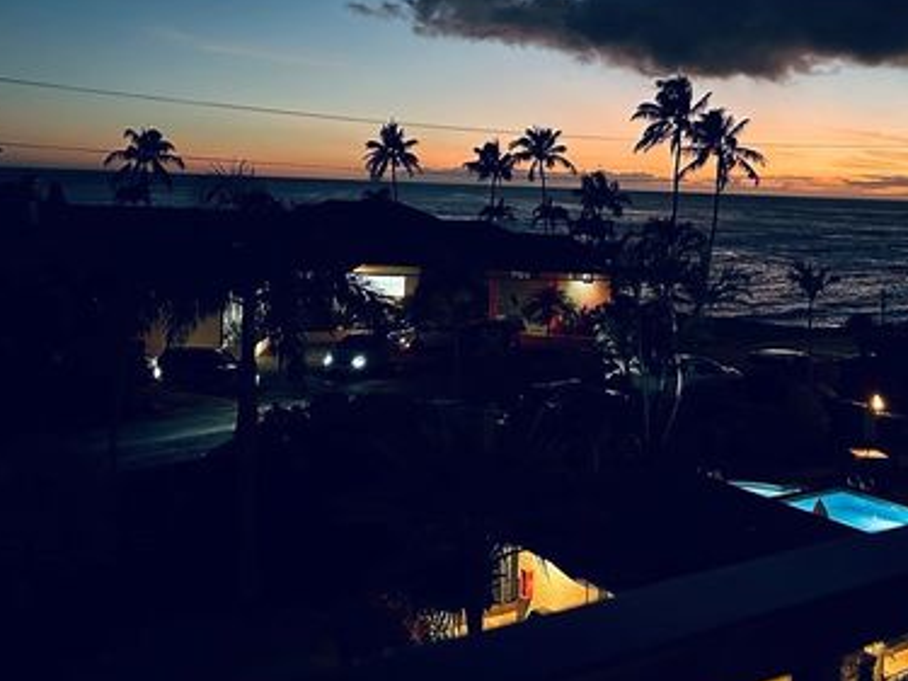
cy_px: 201
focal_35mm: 41
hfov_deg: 45.6
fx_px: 1075
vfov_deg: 34.6
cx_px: 542
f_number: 1.78
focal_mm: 6.86
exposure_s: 1/30
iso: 1000
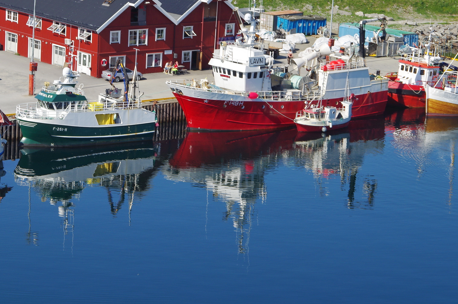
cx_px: 180
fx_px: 1485
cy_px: 87
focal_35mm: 117
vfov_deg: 11.6
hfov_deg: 17.5
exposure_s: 1/200
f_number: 7.1
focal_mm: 48
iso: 100
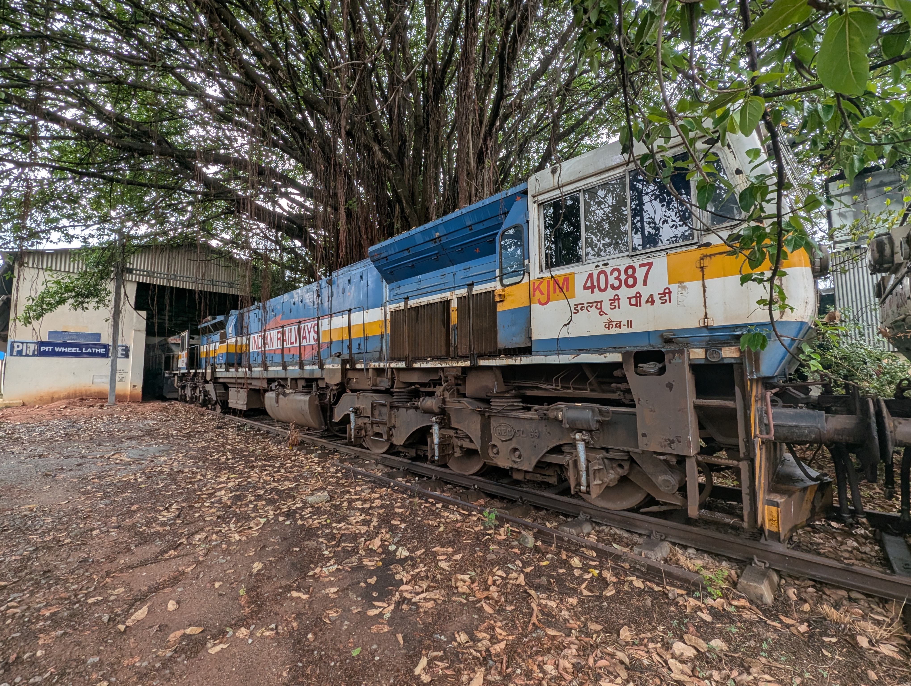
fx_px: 343
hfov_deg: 106.1
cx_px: 456
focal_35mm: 13
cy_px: 343
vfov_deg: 90.1
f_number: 2.2
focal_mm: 1.95
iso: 40
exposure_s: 1/257
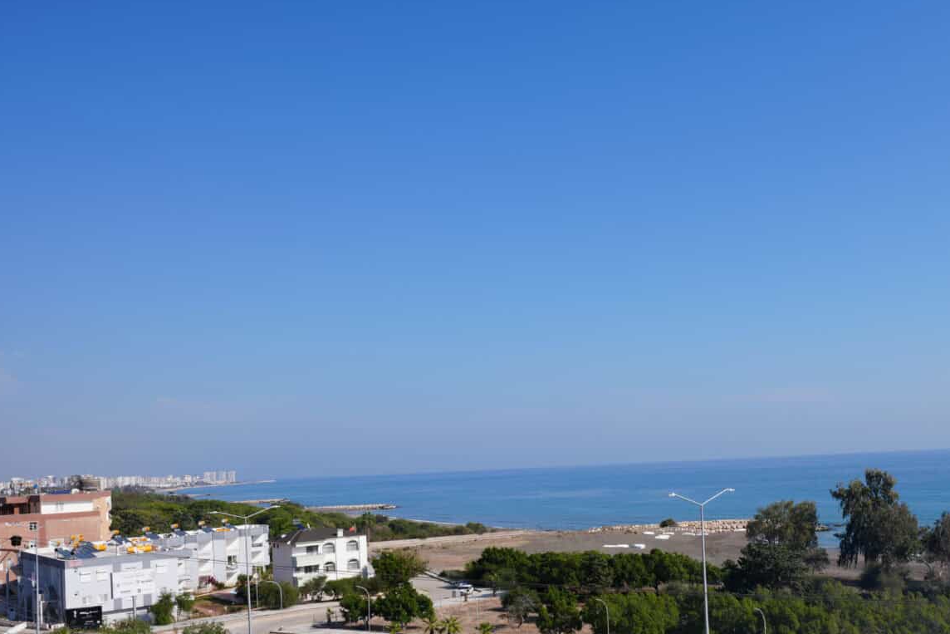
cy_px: 430
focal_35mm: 34
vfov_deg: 38.4
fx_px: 897
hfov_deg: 53.9
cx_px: 682
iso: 100
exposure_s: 1/200
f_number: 10
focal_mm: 19
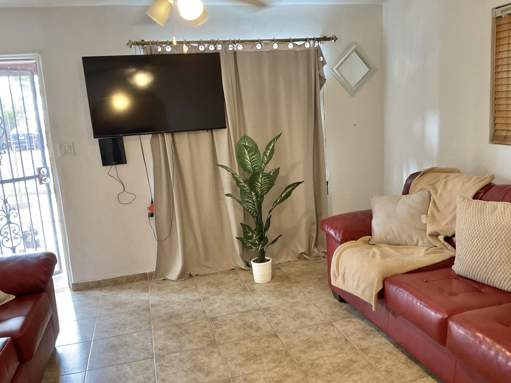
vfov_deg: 45.4
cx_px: 271
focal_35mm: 31
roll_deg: +3.0
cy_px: 202
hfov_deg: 58.3
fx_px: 458
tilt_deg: -11.8
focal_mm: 3
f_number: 1.8
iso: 250
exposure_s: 1/40
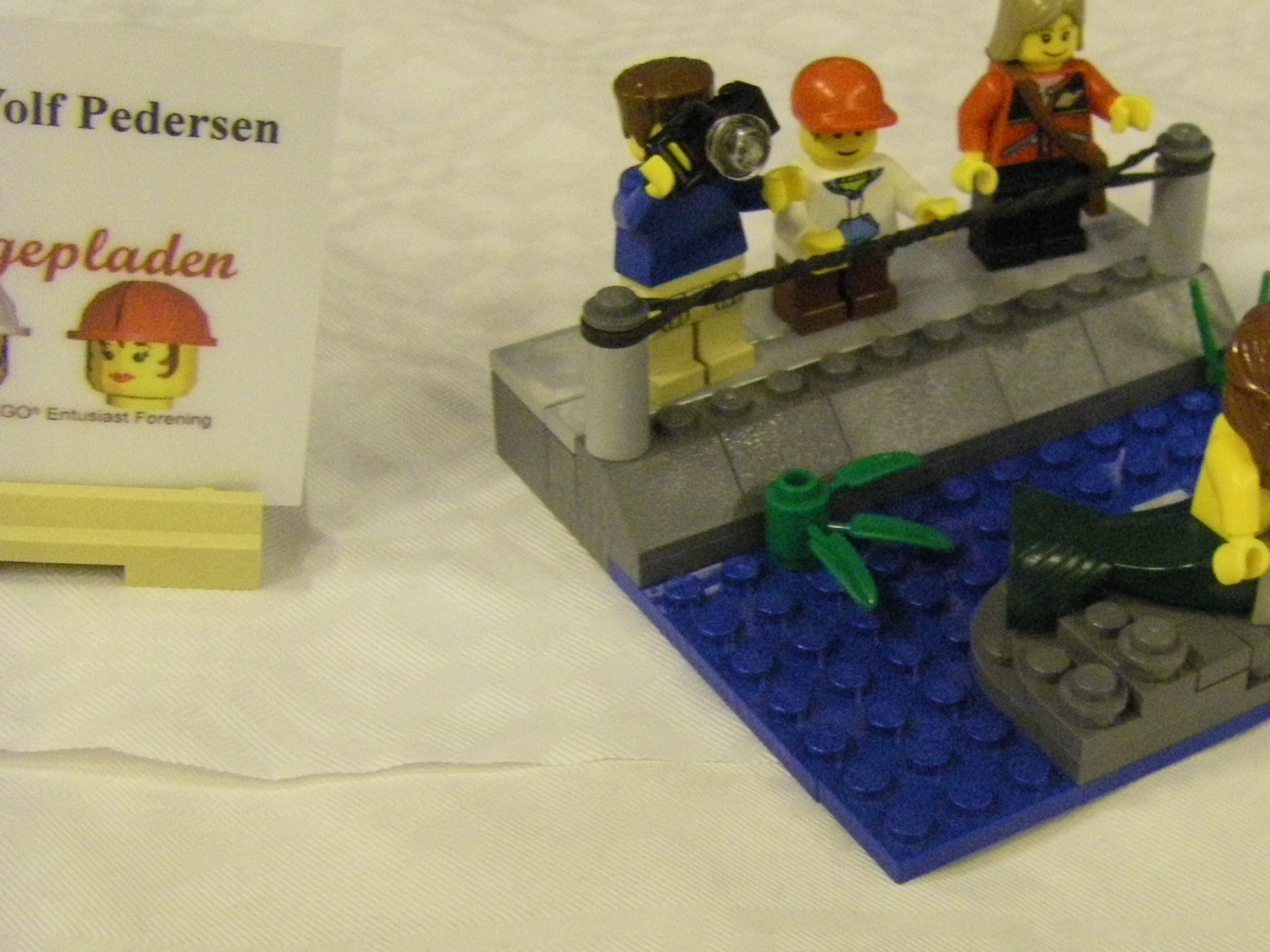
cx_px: 960
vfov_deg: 23.3
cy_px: 534
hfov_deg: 30.2
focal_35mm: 63
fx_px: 2311
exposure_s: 1/50
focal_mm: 6.3
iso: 640
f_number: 3.5
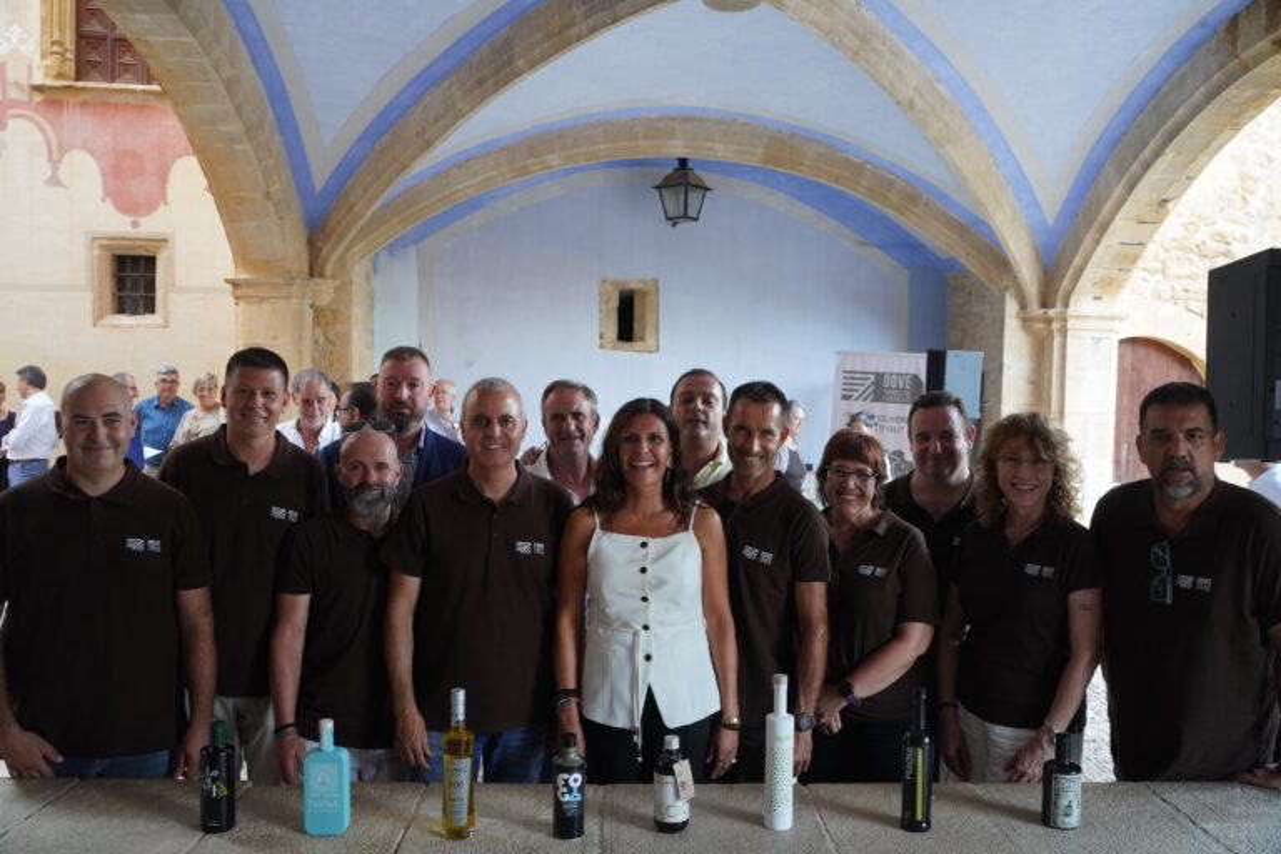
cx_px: 640
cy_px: 427
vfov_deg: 42.3
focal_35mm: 31
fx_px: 1103
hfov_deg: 60.3
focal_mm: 31
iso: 1600
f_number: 6.3
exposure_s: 1/50
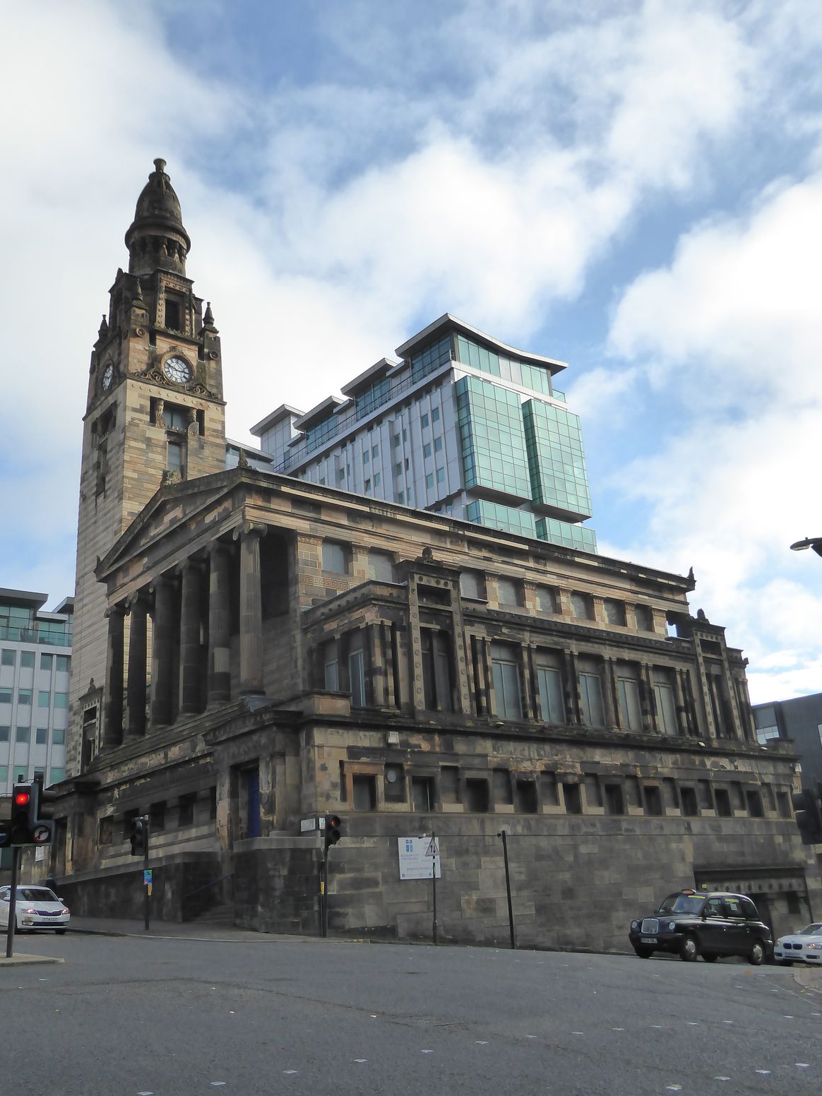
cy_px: 554
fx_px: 1045
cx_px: 419
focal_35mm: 33
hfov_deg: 42.9
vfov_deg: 55.4
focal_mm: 5.4
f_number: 3.5
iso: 160
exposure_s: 1/640
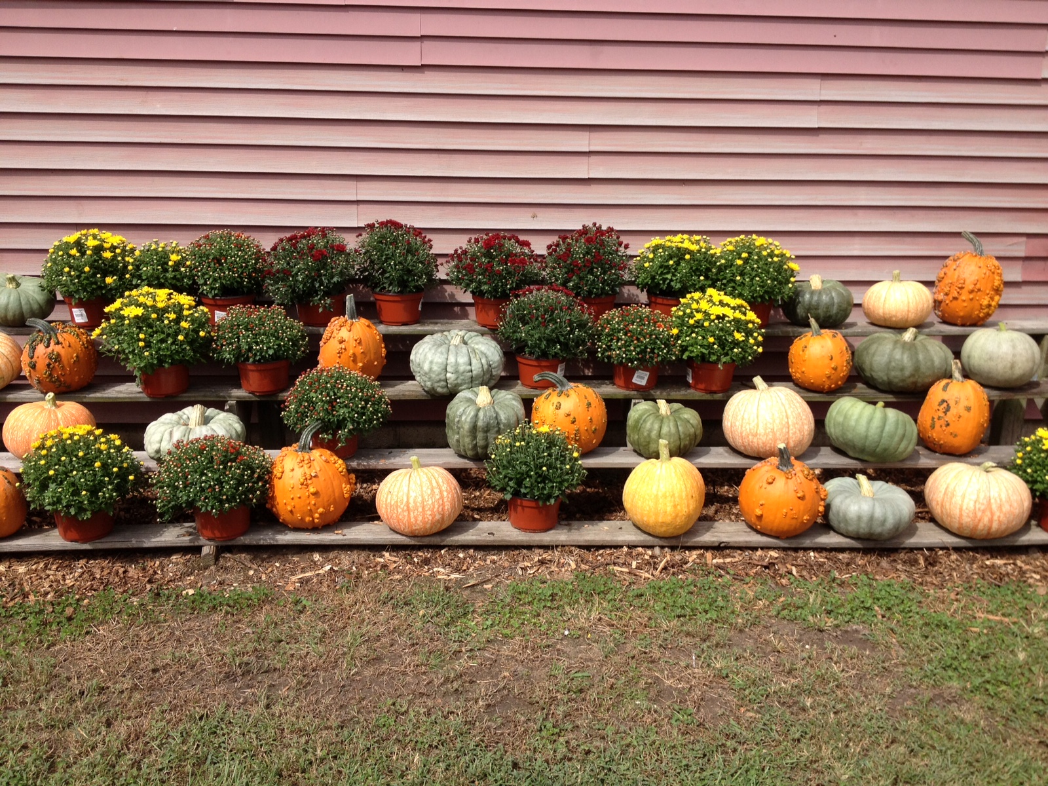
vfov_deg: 40.7
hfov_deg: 52.6
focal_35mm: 35
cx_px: 524
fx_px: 1060
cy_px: 393
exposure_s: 1/916
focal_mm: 4.28
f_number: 2.4
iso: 64
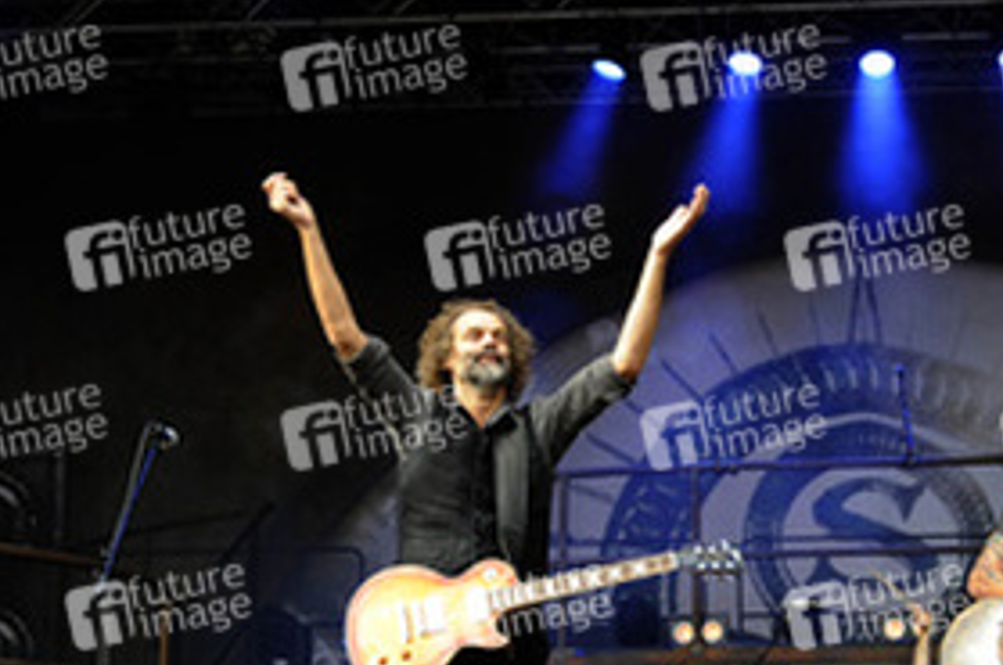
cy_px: 518
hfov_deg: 29.1
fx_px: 1891
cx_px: 782
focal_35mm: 68
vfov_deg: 19.8
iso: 200
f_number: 2.8
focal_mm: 42
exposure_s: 1/160
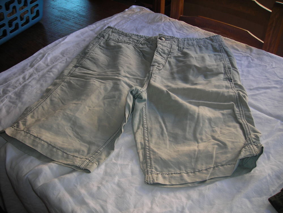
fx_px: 311
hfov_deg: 49.0
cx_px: 142
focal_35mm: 38
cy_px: 106
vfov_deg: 37.7
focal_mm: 6.3
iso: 50
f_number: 3.2
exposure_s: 1/30
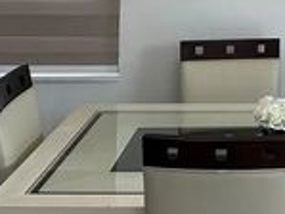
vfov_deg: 13.5
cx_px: 329
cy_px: -111
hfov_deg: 18.2
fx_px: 849
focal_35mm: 103
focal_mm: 6.86
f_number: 1.78
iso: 100
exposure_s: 1/166
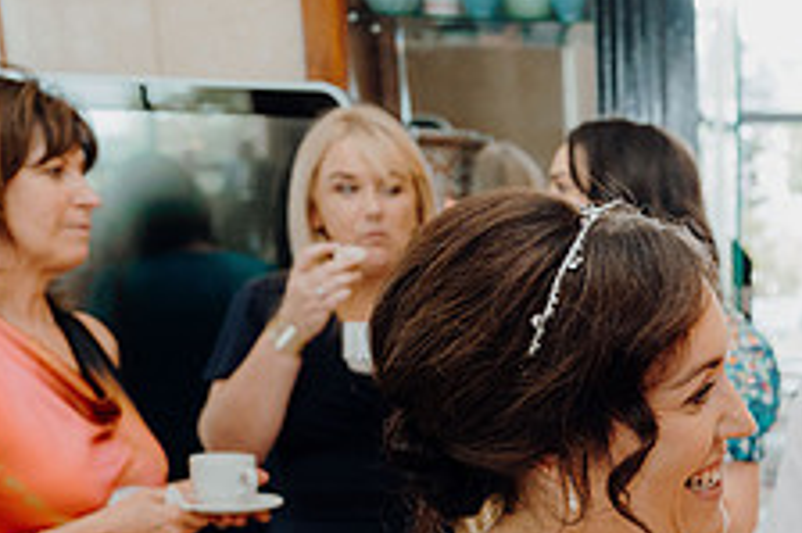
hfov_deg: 26.1
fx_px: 1558
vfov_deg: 18.4
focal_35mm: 70
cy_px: 642
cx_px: 931
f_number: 2.8
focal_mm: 27
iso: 1250
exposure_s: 1/200
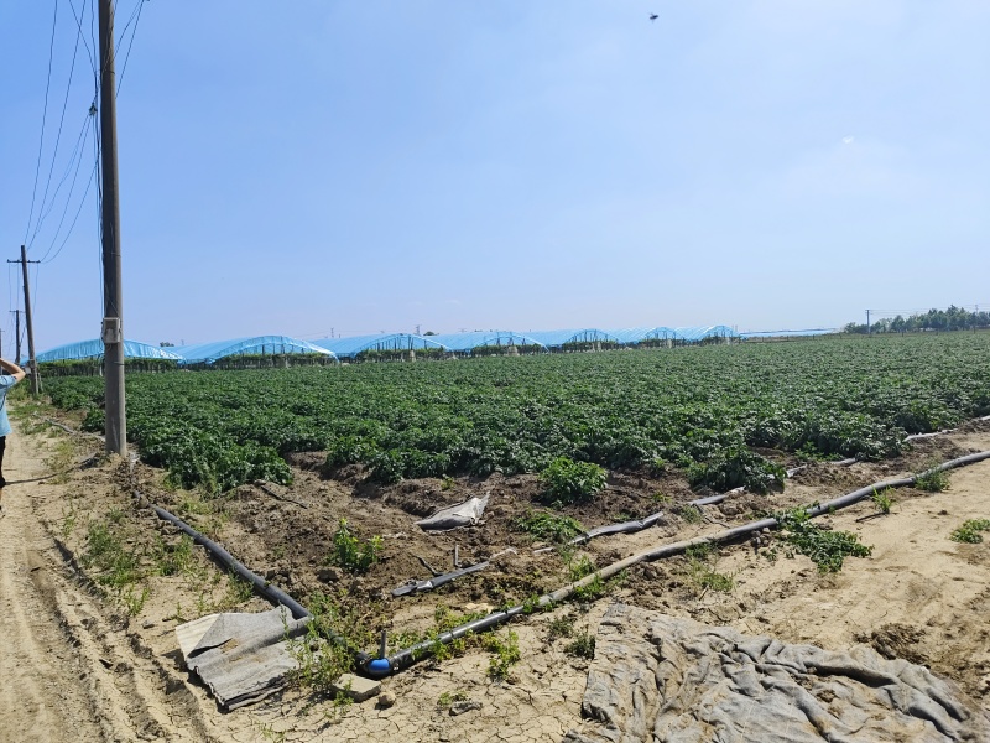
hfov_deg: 71.6
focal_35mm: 24
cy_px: 372
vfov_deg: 56.8
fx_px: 686
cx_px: 495
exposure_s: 1/2232
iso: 50
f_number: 1.88
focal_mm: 5.56
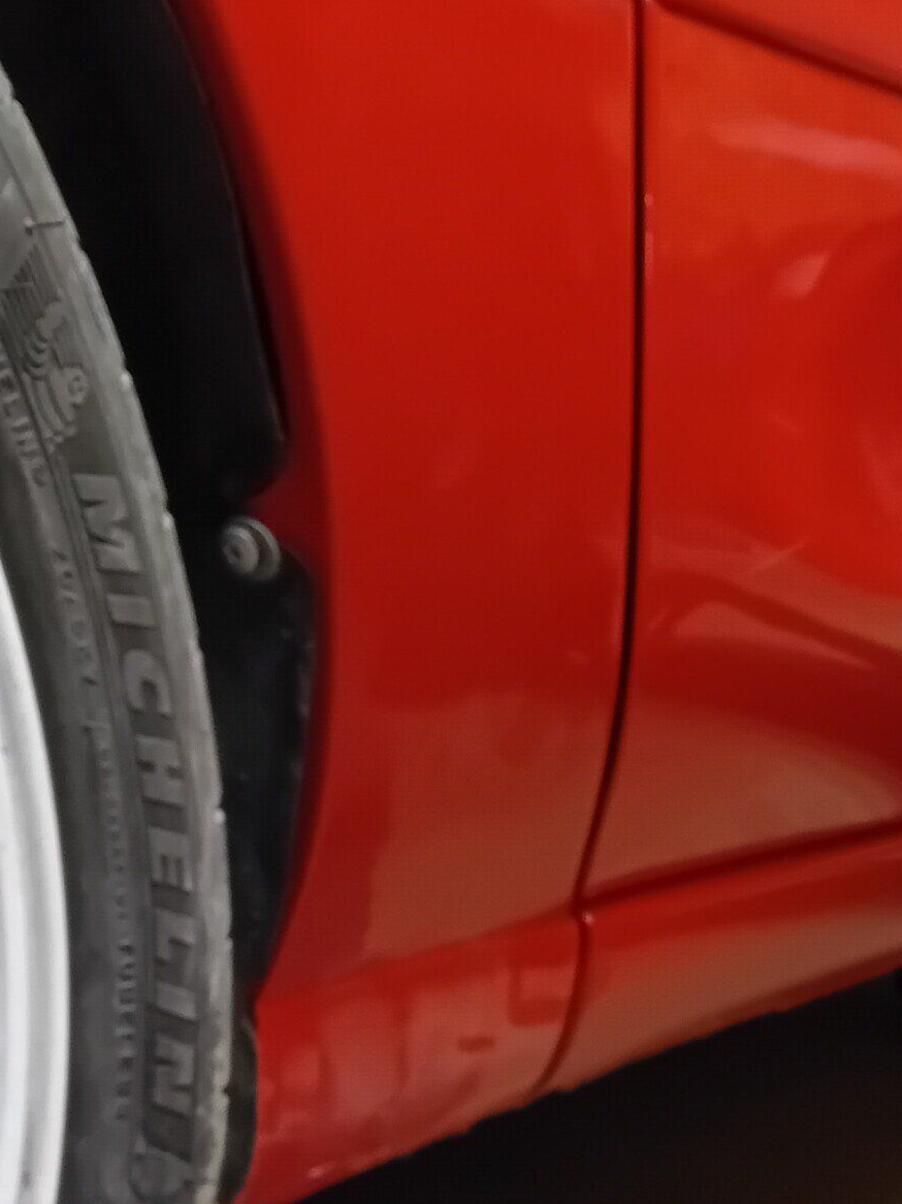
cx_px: 936
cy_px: 1070
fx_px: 2016
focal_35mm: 58
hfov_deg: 23.9
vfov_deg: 31.7
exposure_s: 1/20.4
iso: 1000
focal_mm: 3.98
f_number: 1.8
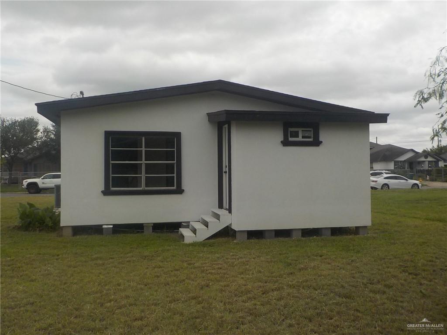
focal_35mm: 30
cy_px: 168
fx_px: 387
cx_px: 224
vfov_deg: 46.8
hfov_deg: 60.0
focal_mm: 4.1
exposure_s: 1/640
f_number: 6.6
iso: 125
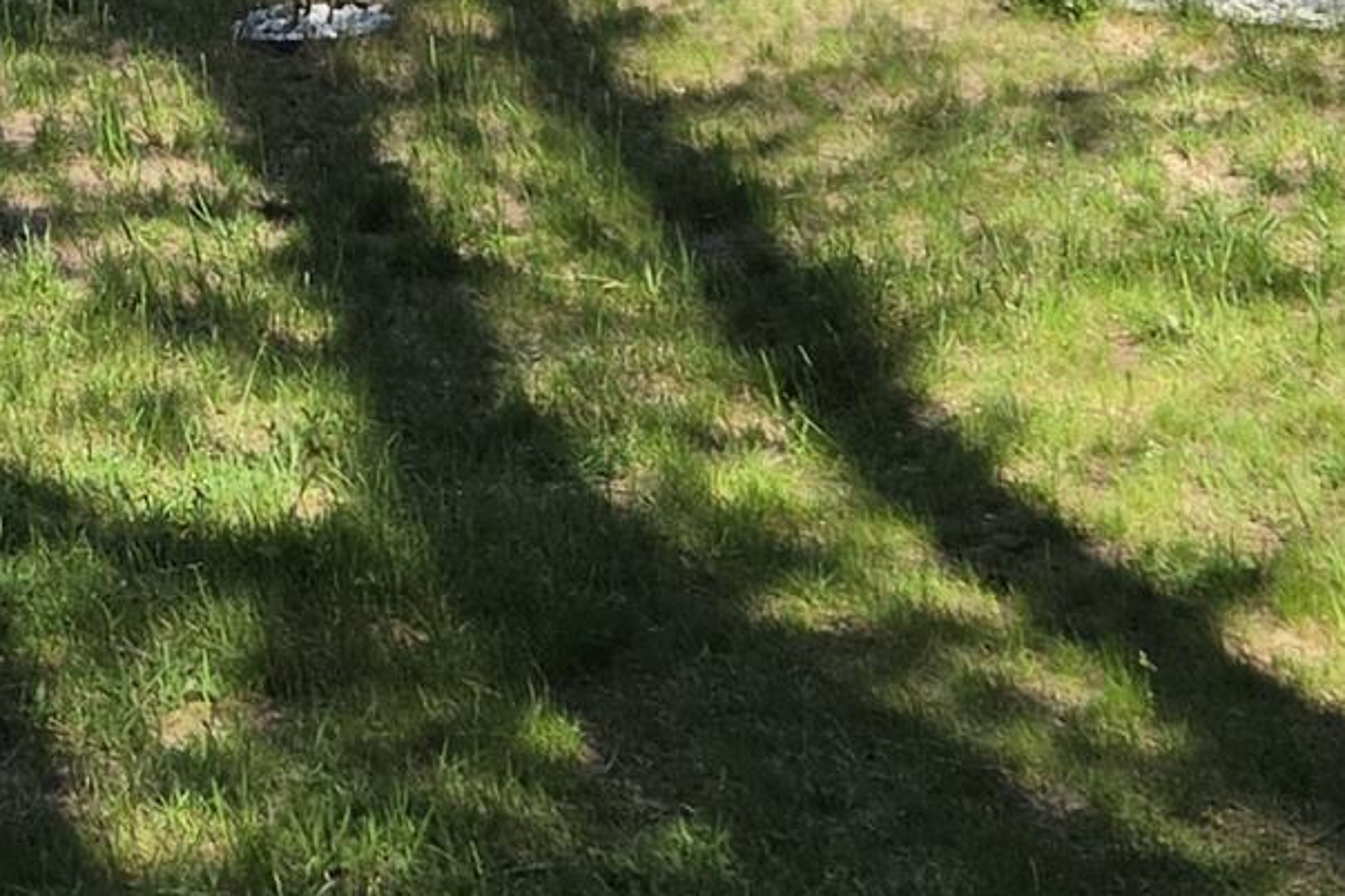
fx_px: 4446
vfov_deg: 10.5
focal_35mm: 119
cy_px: -963
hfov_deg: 16.9
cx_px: 96
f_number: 1.8
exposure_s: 1/2397
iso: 80
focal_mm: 5.4
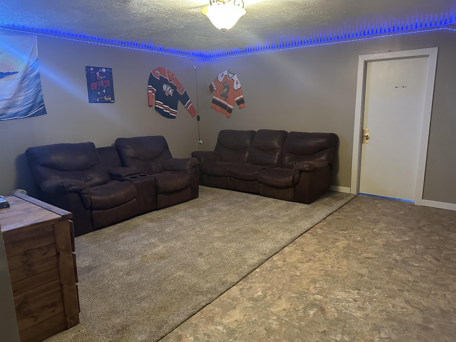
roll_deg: +0.5
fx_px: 316
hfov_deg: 71.6
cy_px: 171
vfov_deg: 56.8
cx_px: 228
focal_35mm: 24
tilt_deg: -10.8
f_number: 1.78
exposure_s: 1/30
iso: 800
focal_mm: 6.86
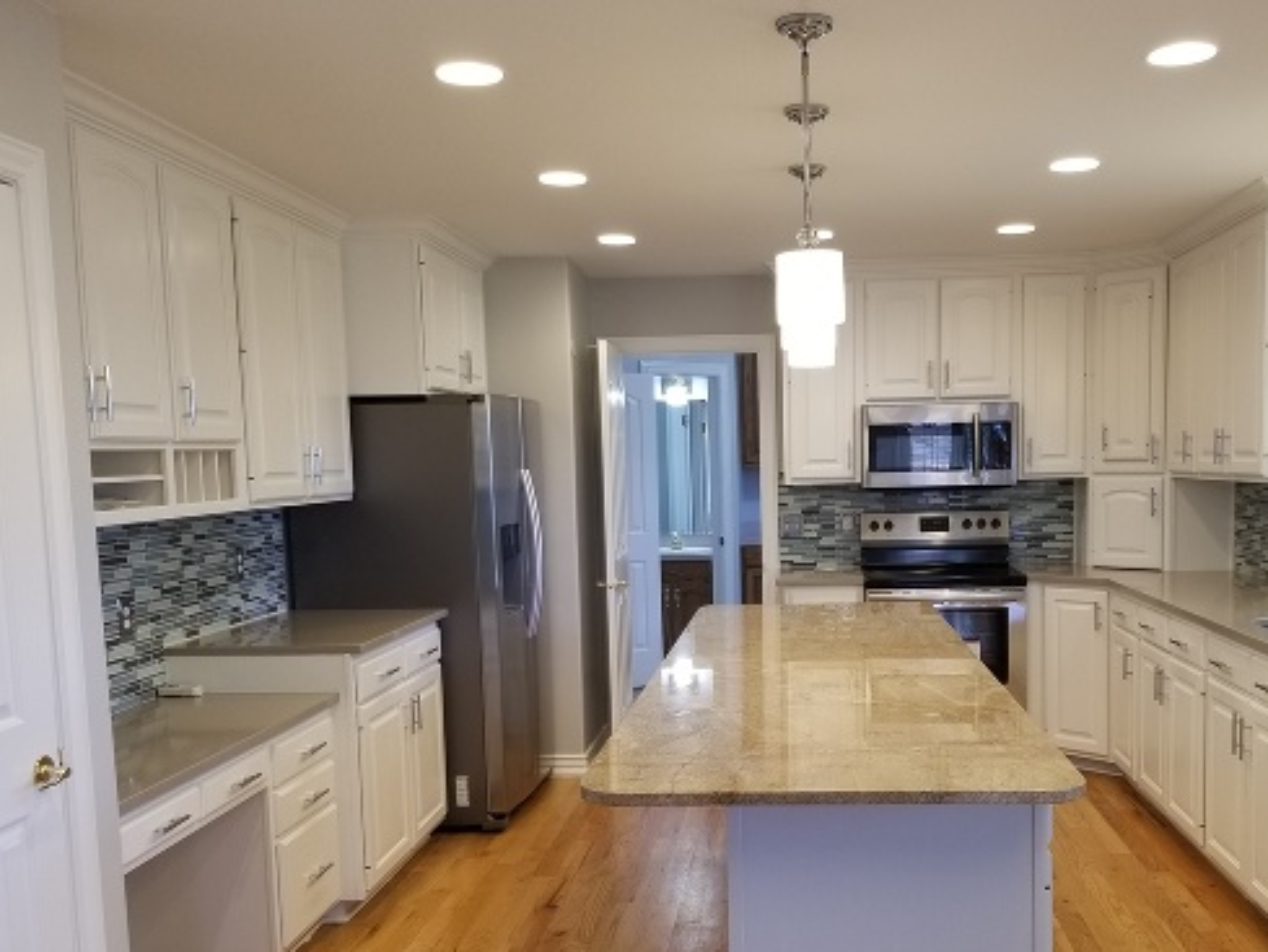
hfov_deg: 53.5
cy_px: 581
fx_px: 1246
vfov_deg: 41.6
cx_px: 778
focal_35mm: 34
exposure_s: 1/60
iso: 100
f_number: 1.7
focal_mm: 4.25
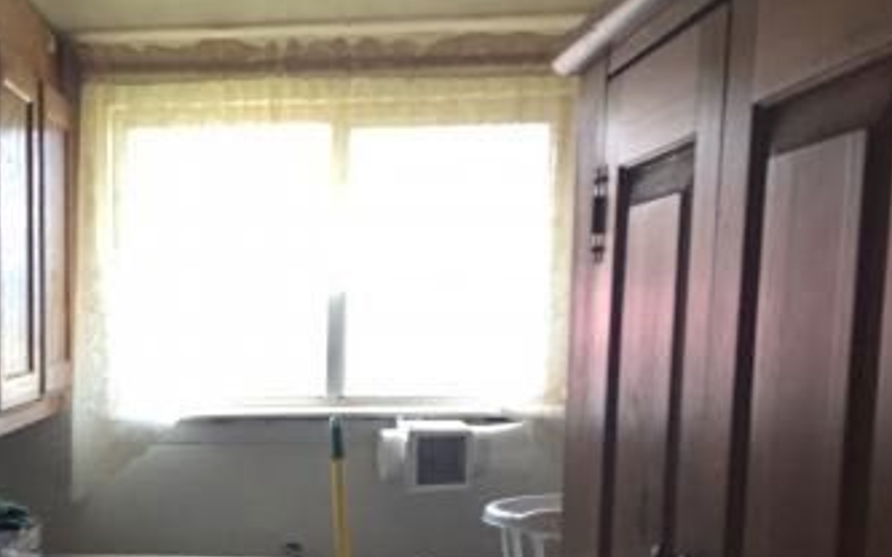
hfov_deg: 33.0
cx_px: 115
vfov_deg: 21.4
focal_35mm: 59
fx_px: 1434
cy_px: 528
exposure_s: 1/60
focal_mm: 4.15
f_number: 2.2
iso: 32
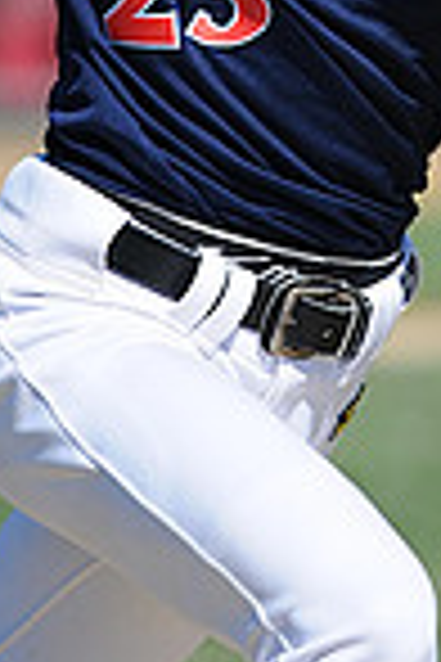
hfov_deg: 1.0
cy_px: -225
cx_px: 470
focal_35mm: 1379
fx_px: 25337
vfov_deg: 1.5
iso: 200
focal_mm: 300
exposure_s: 1/2000
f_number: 4
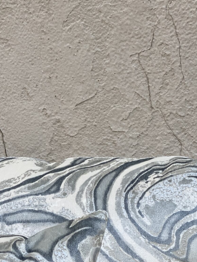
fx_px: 903
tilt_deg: -18.5
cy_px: 269
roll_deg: +3.8
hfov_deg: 12.4
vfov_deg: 16.2
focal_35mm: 119
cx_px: 84
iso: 40
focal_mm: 6
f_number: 2
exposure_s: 1/122
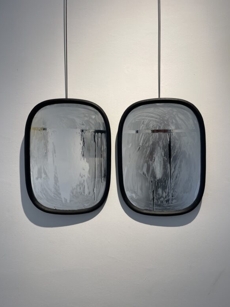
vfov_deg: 67.3
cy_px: 158
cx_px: 118
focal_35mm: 26
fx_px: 230
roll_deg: +0.3
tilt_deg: -0.3
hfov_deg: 53.1
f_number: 1.6
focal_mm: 5.1
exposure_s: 1/116
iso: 32
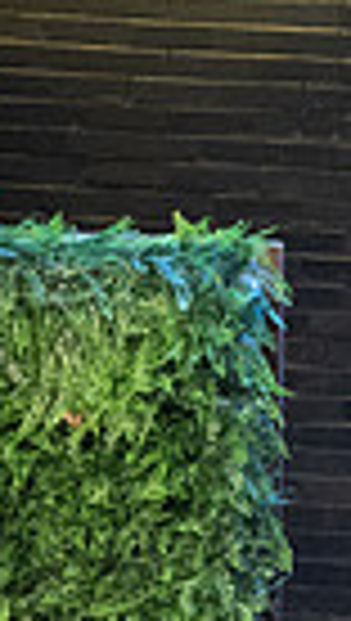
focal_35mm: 1189
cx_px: 1206
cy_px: 796
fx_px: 19601
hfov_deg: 1.0
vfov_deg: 1.8
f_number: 6.3
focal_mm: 270
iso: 10000
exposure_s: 1/160
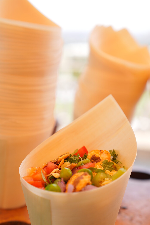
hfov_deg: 26.0
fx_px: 325
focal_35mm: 52
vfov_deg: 38.2
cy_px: 112
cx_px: 75
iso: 100
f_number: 5
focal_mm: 35
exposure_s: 1/160
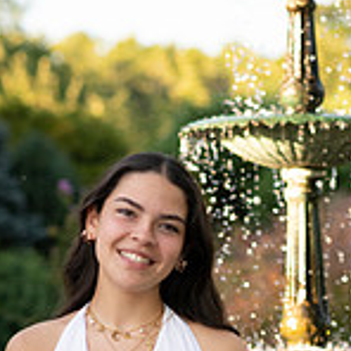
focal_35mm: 219
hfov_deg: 8.0
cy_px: 401
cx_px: 173
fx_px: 2512
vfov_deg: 7.9
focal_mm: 85
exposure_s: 1/1250
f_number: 3.2
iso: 500
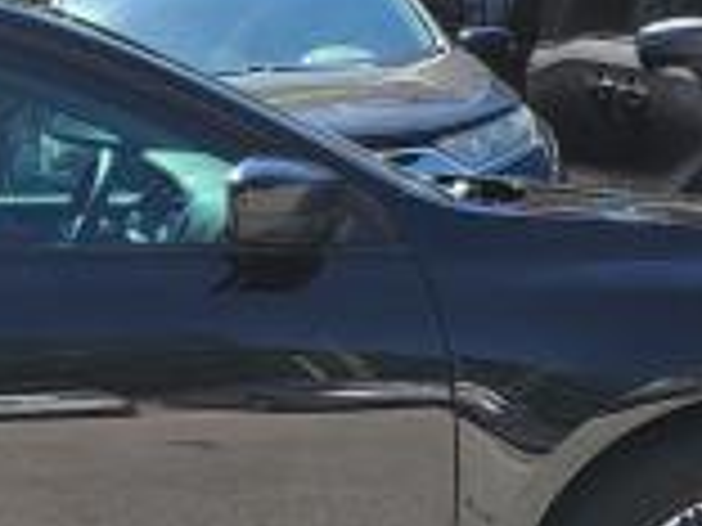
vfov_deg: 13.7
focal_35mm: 107
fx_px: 2170
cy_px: 459
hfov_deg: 17.3
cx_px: -194
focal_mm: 5.4
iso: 40
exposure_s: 1/1406
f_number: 1.8
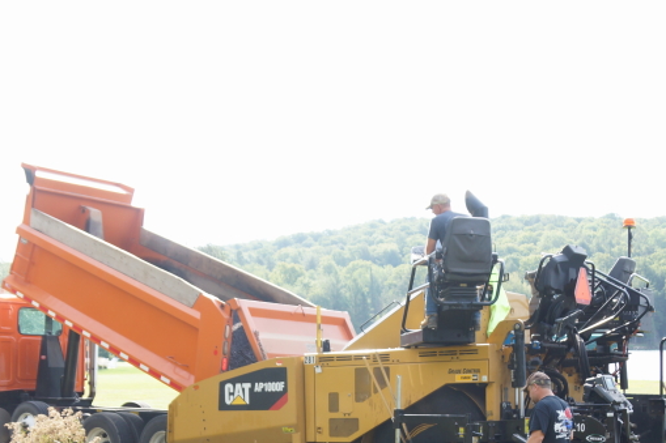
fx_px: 980
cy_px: 409
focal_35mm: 53
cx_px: 374
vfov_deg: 24.7
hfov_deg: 37.5
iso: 125
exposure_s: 1/60
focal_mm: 18
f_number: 4
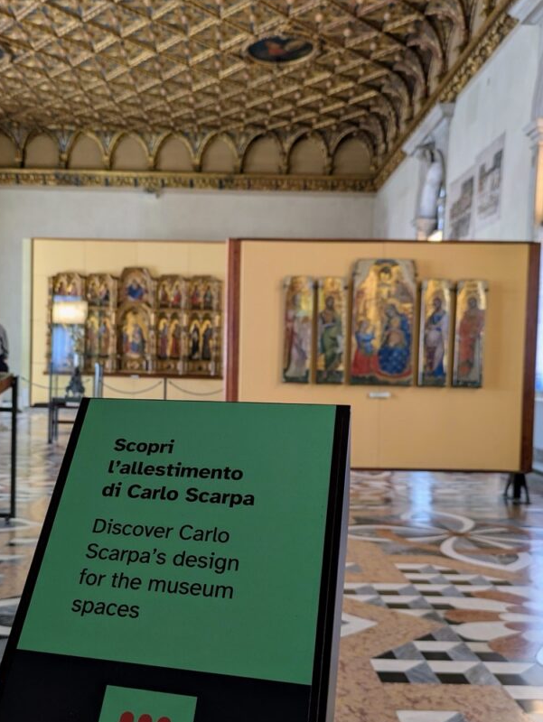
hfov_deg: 43.8
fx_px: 669
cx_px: 197
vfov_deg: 56.6
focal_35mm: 32
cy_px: 411
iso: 170
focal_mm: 5.43
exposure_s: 1/50
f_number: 1.89
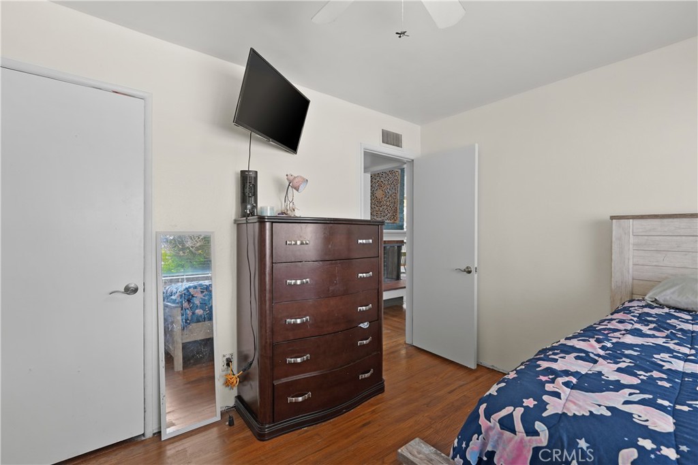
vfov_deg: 73.8
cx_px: 349
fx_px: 310
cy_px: 232
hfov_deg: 96.7
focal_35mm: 16
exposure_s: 1/15
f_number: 4.5
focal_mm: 16
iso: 320
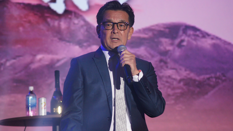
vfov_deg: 4.8
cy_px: 54
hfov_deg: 8.6
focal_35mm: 252
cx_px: 117
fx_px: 1557
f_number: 5
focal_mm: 160
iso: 1250
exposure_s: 1/320
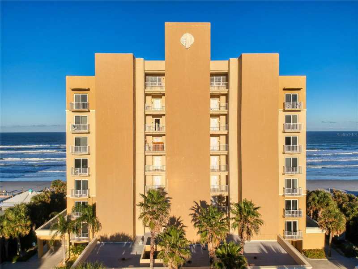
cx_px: 179
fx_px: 259
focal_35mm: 25
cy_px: 134
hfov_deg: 69.4
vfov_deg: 54.9
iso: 101
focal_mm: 4.5
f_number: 2.6
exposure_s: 1/2000
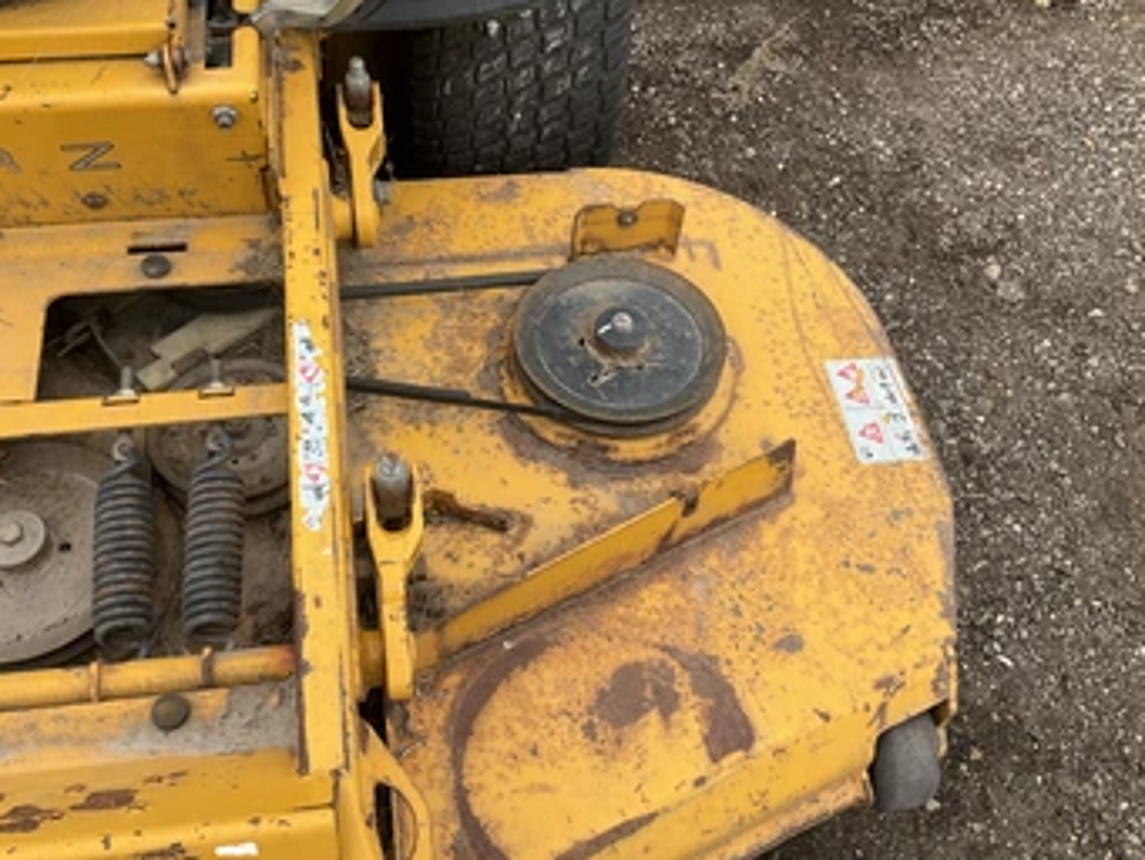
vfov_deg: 41.8
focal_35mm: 34
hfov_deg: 53.9
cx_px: 527
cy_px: 437
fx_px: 1125
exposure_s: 1/962
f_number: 1.8
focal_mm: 3
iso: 25
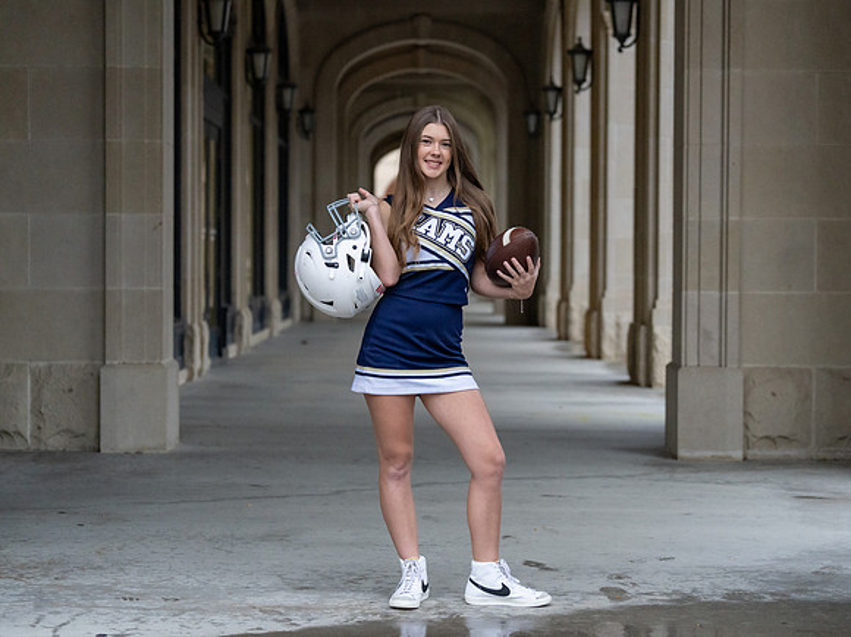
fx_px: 1873
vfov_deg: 19.3
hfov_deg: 25.6
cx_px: 451
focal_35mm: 76
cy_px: 319
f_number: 2.8
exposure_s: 1/250
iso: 3200
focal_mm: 70
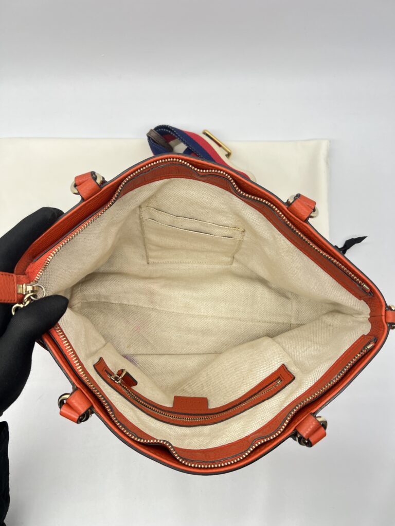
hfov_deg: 53.1
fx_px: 396
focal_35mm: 26
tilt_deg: -72.9
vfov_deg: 67.3
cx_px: 198
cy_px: 263
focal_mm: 5.7
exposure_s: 1/100
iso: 40
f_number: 1.5
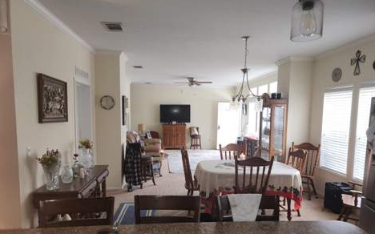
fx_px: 255
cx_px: 185
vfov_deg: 49.0
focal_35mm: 25
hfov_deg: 72.6
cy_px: 139
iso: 125
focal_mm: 6.4
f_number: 1.8
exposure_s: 1/60
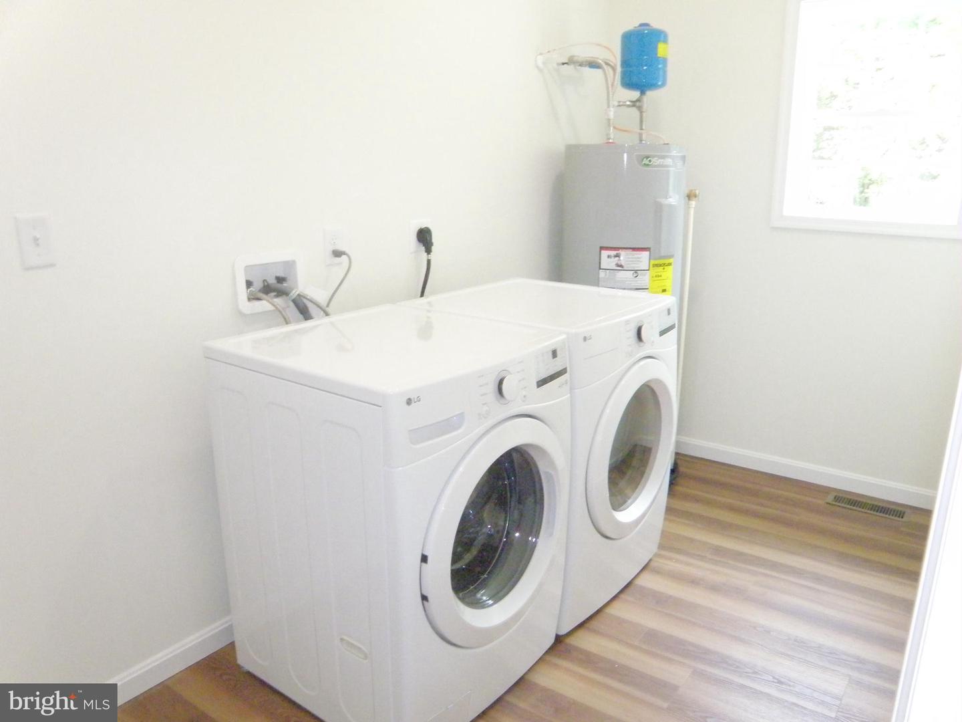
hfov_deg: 67.3
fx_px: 723
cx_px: 481
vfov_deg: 53.1
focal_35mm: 26
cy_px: 361
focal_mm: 4.6
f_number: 5
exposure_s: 1/40
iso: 800
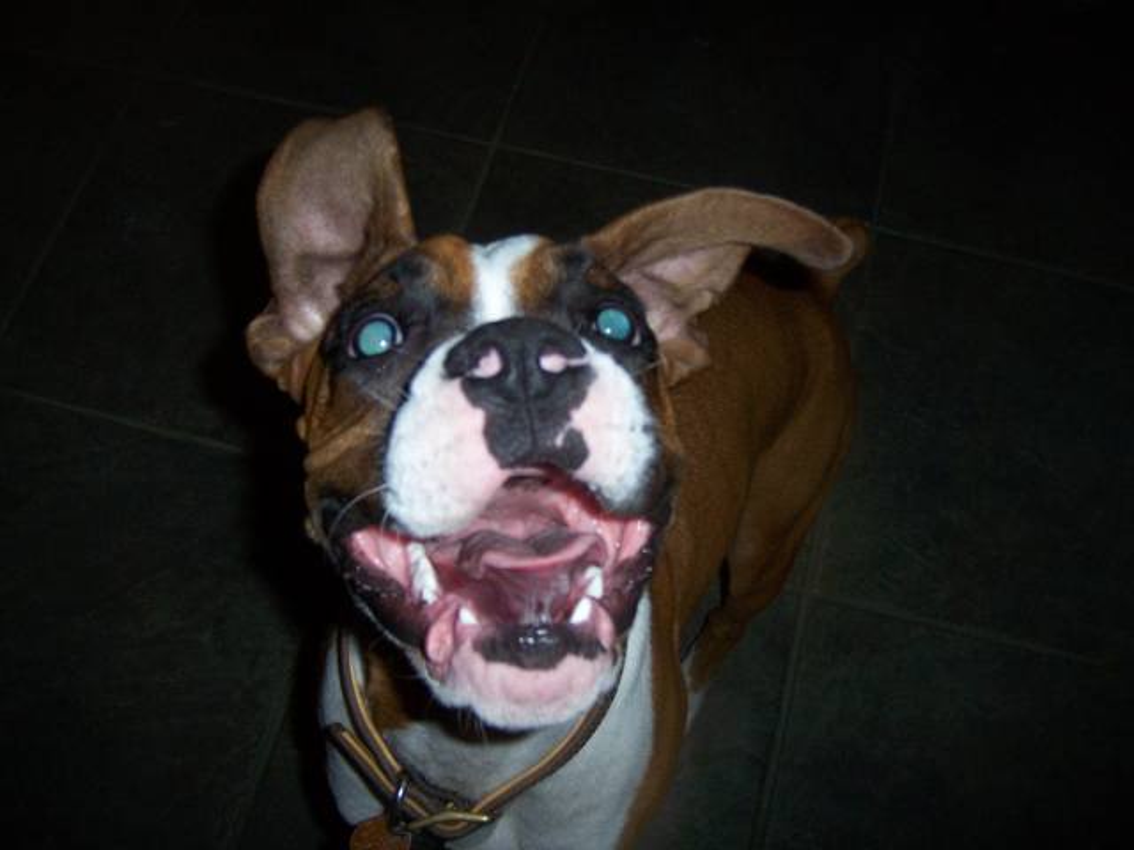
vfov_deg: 39.7
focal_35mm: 36
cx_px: 567
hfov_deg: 51.4
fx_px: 1179
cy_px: 425
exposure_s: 1/60
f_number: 2.8
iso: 160
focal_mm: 6.2
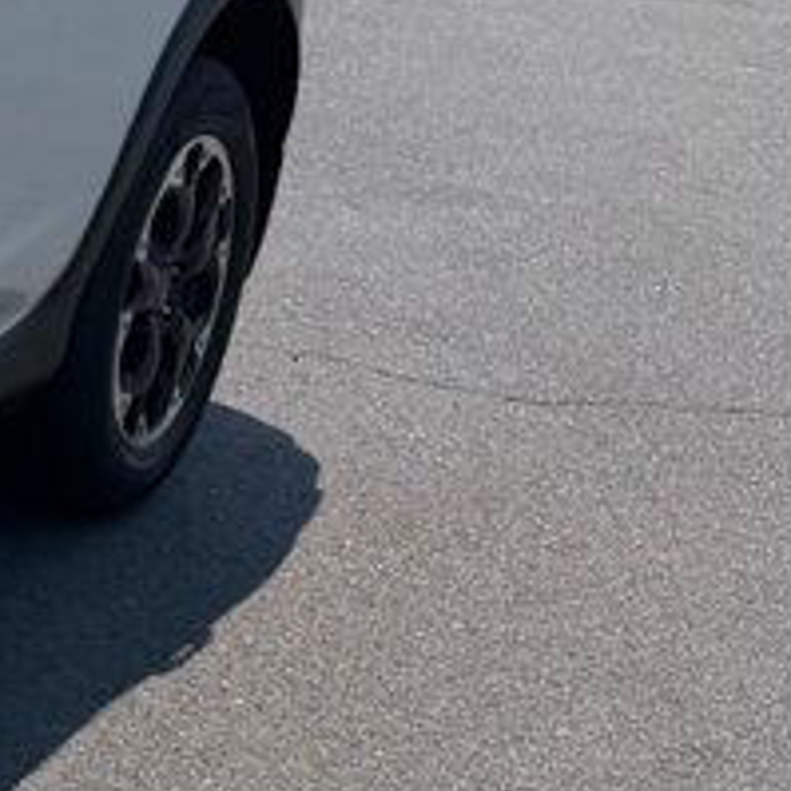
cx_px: -1161
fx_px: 2818
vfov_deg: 15.9
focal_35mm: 109
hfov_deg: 12.3
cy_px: 266
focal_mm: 6.76
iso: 80
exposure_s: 1/8130
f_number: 1.78
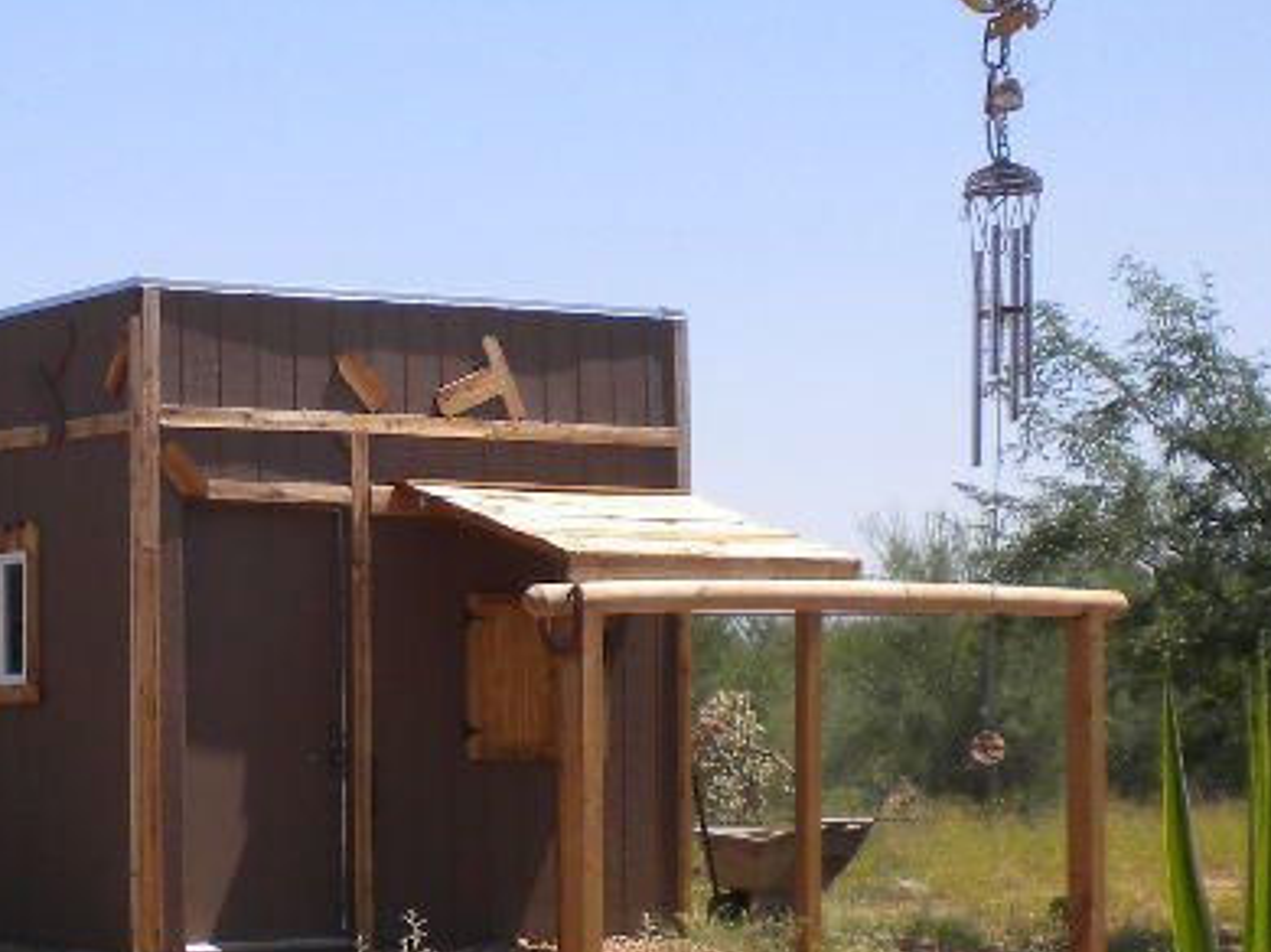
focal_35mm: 92
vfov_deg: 15.9
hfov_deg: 20.9
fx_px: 3376
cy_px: 825
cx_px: 117
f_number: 4.6
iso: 80
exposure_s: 1/626
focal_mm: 6.3
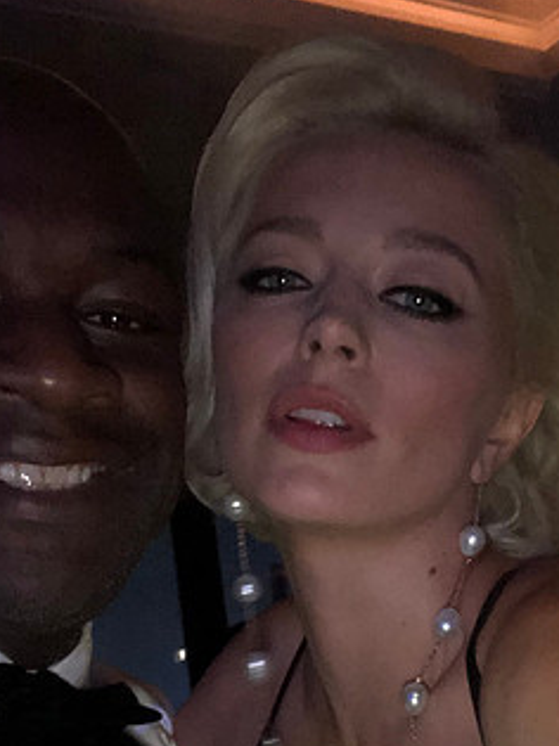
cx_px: 315
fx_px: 1271
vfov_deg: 31.9
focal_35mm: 59
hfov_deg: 24.8
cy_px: 594
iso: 500
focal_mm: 2.87
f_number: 2.2
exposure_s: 1/16
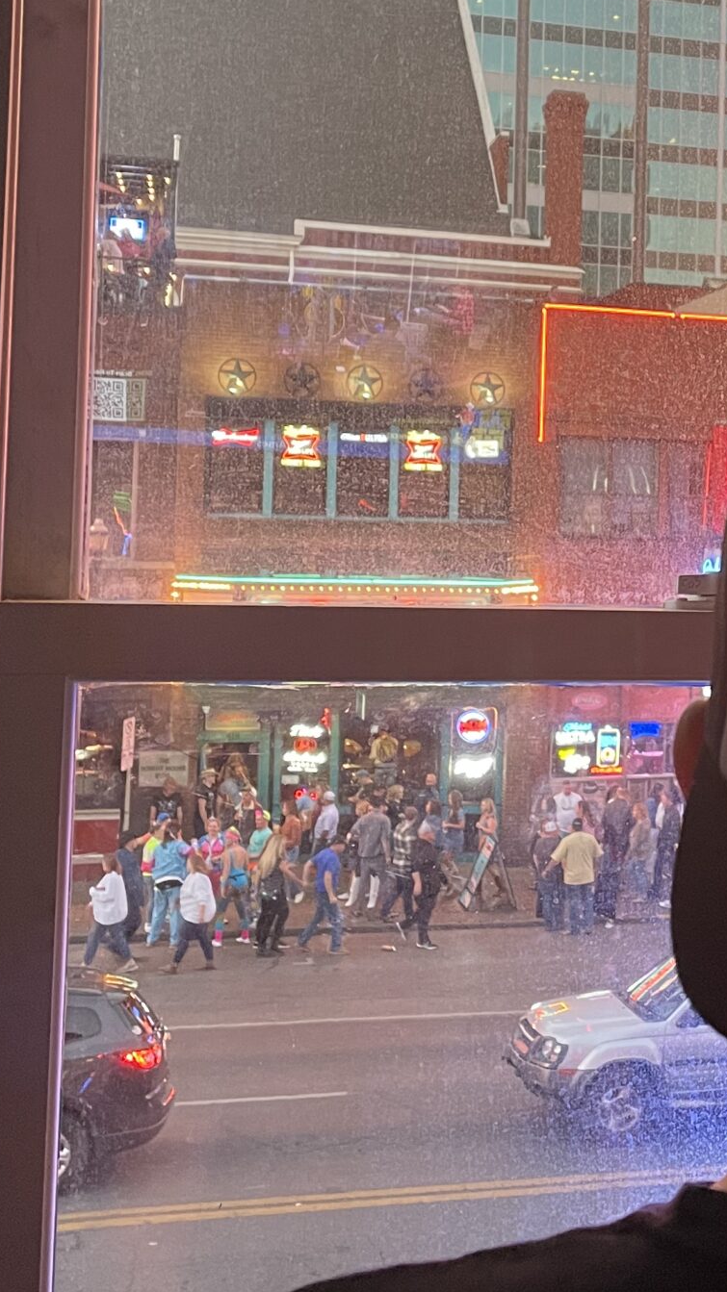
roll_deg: -1.1
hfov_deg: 21.4
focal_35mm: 54
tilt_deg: +1.3
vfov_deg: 38.3
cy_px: 493
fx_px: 1851
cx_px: 740
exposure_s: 1/60
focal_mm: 4.2
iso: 250
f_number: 1.6
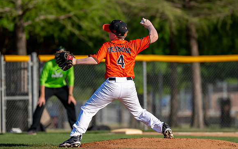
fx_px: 2329
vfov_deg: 3.7
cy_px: 76
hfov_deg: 5.8
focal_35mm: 359
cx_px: 126
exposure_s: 1/3200
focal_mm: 200
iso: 160
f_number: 2.8
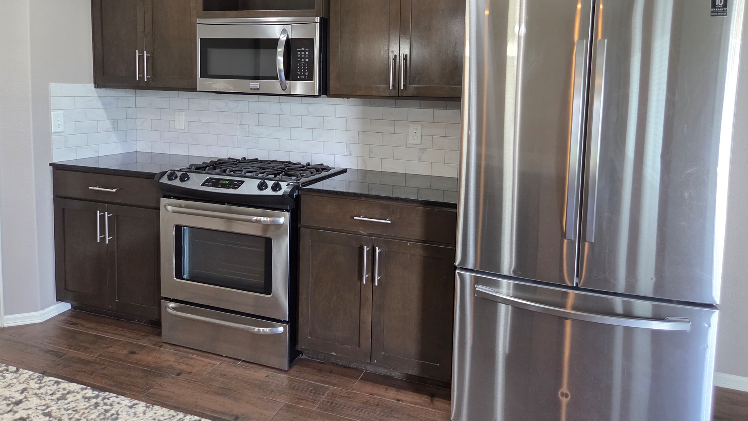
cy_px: 140
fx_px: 516
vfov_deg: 43.8
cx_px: 385
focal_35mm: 26
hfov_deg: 71.9
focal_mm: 5.4
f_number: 1.8
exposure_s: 1/120
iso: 640
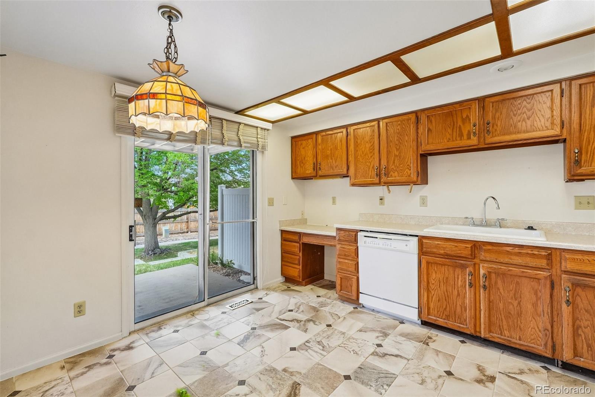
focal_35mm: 15
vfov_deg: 77.3
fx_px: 248
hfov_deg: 100.4
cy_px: 198
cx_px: 298
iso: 800
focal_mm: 10
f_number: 8
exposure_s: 1/15
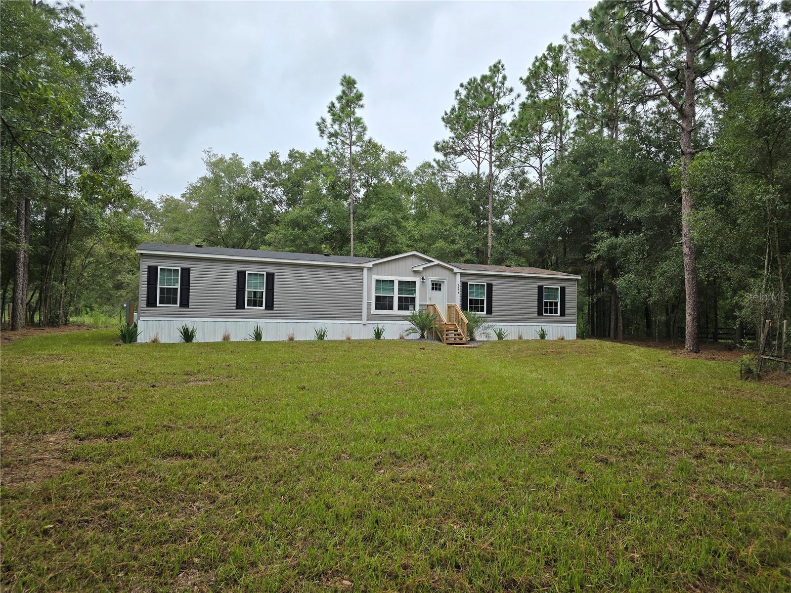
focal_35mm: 23
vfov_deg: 58.9
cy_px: 296
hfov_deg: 73.9
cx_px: 396
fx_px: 526
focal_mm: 6.3
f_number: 1.7
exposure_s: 1/388
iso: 12
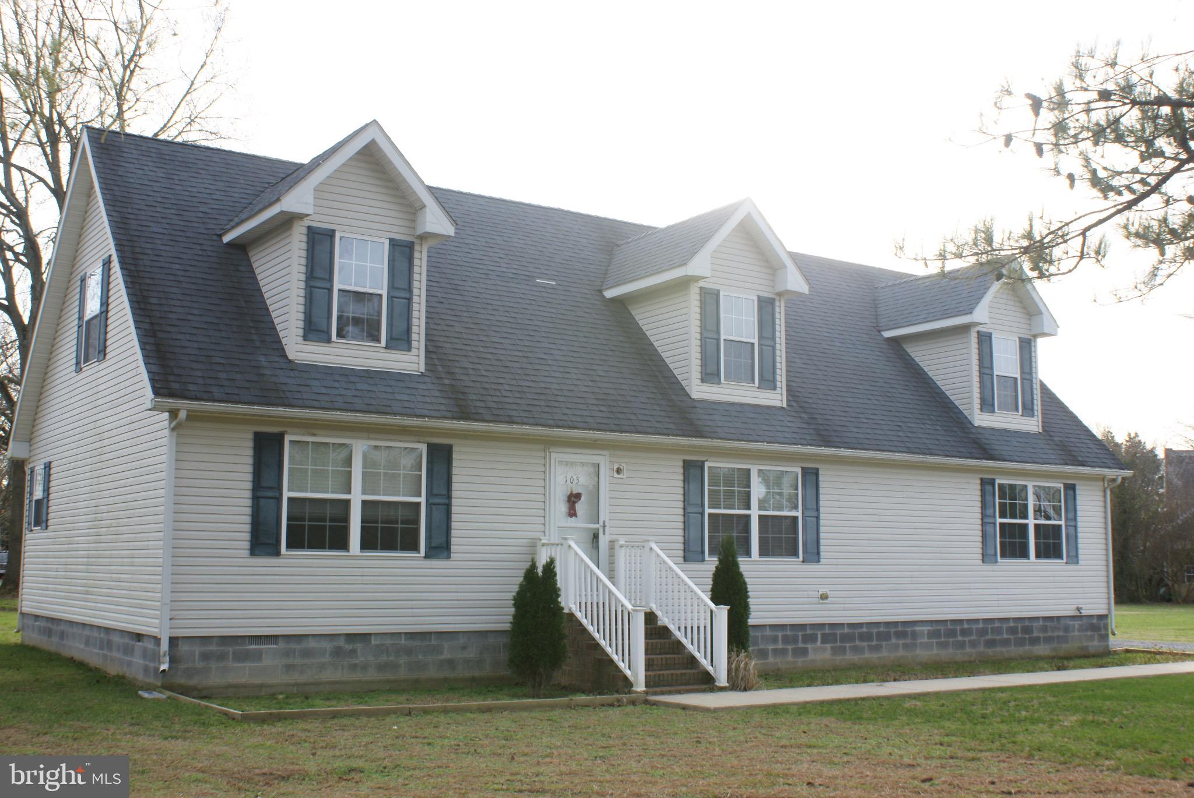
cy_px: 399
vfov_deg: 34.3
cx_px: 597
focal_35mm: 39
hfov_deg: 49.5
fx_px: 1295
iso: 200
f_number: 10
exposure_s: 1/100
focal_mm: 26
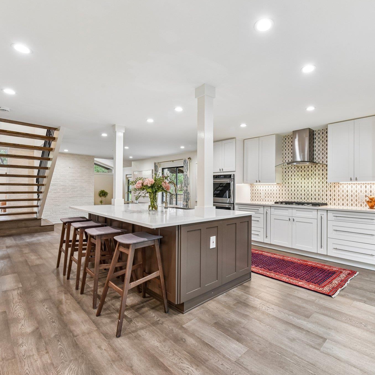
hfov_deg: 80.3
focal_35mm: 18
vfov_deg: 80.7
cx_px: 212
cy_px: 187
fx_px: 221
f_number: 8
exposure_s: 1/15
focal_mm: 14
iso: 400
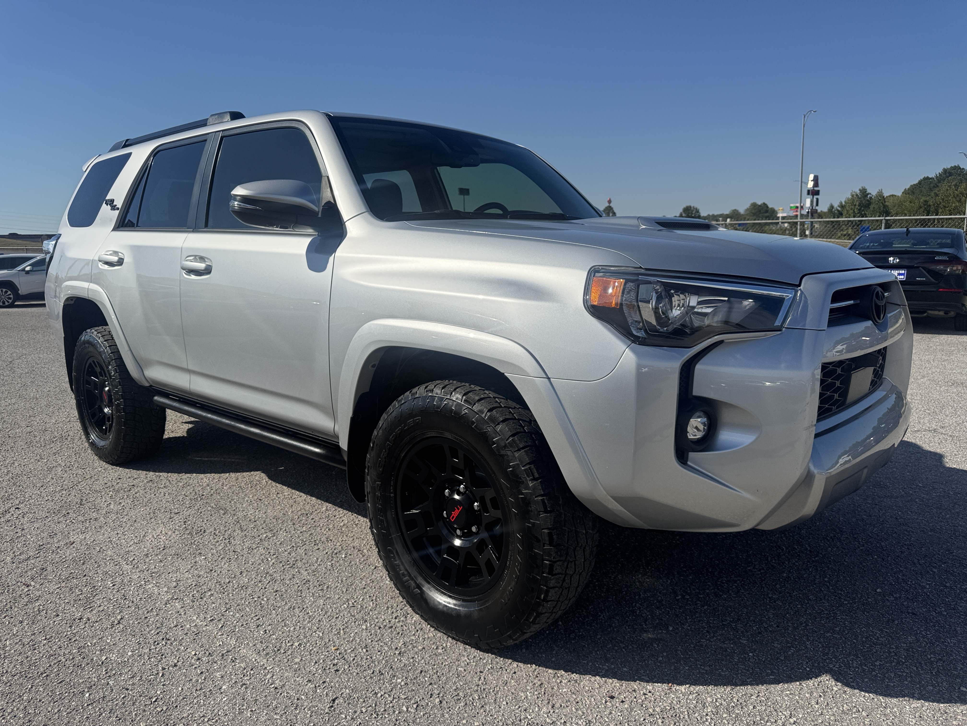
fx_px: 670
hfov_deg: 71.6
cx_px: 484
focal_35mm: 24
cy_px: 363
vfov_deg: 56.8
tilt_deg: -10.2
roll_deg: +1.3
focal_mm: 6.76
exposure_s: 1/7937
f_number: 1.78
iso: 80
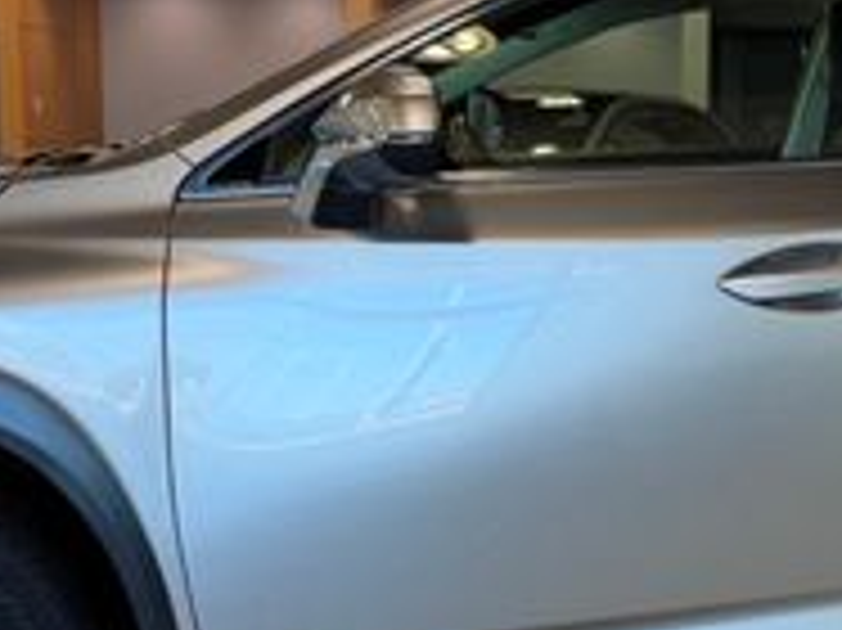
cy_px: 414
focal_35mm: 82
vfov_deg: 17.9
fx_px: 1993
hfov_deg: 23.4
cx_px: 716
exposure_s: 1/175
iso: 100
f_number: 1.78
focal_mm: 6.76
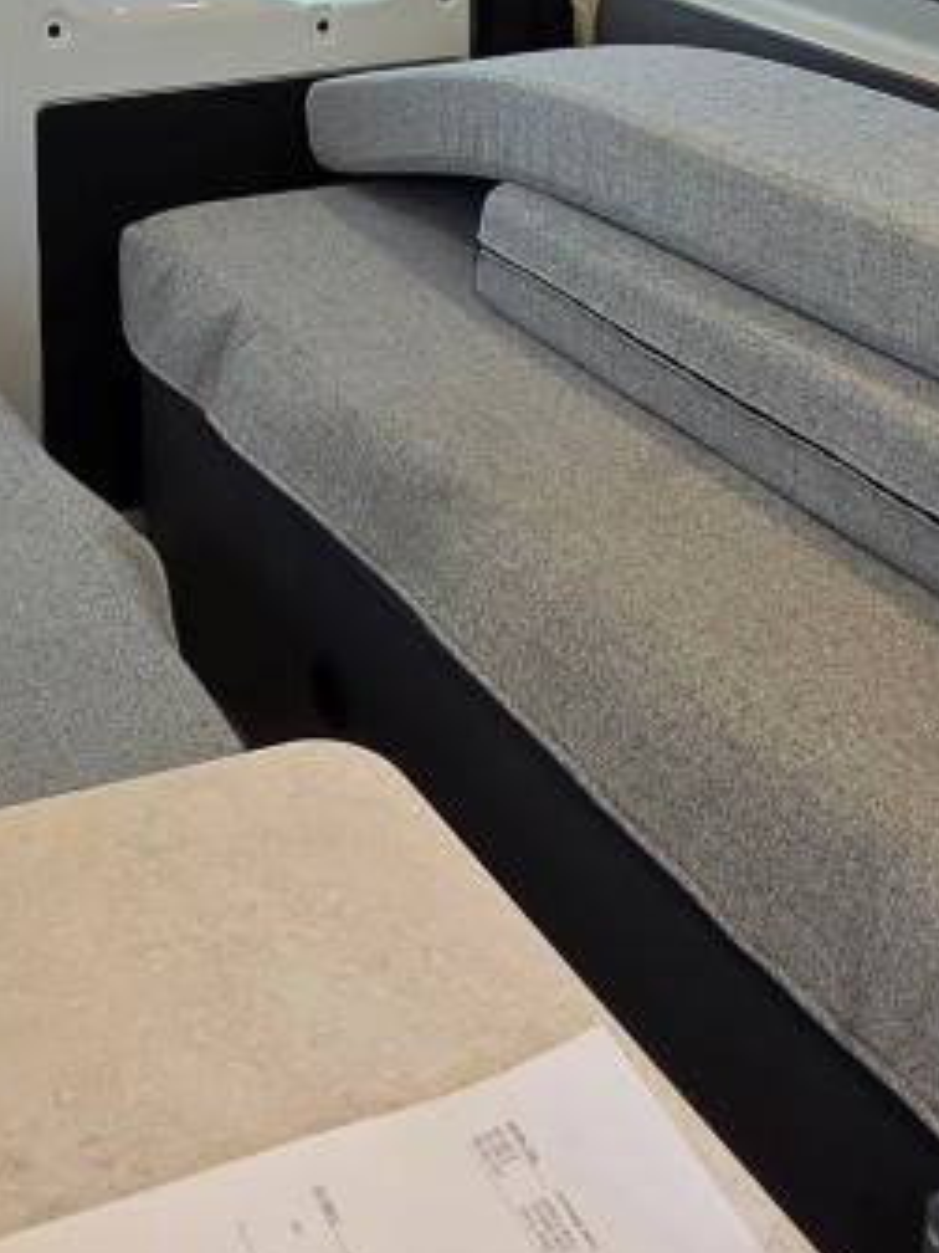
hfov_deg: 26.7
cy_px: -56
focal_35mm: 54
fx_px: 1953
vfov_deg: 32.2
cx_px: 233
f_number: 1.9
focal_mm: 2.2
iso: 80
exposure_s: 1/120
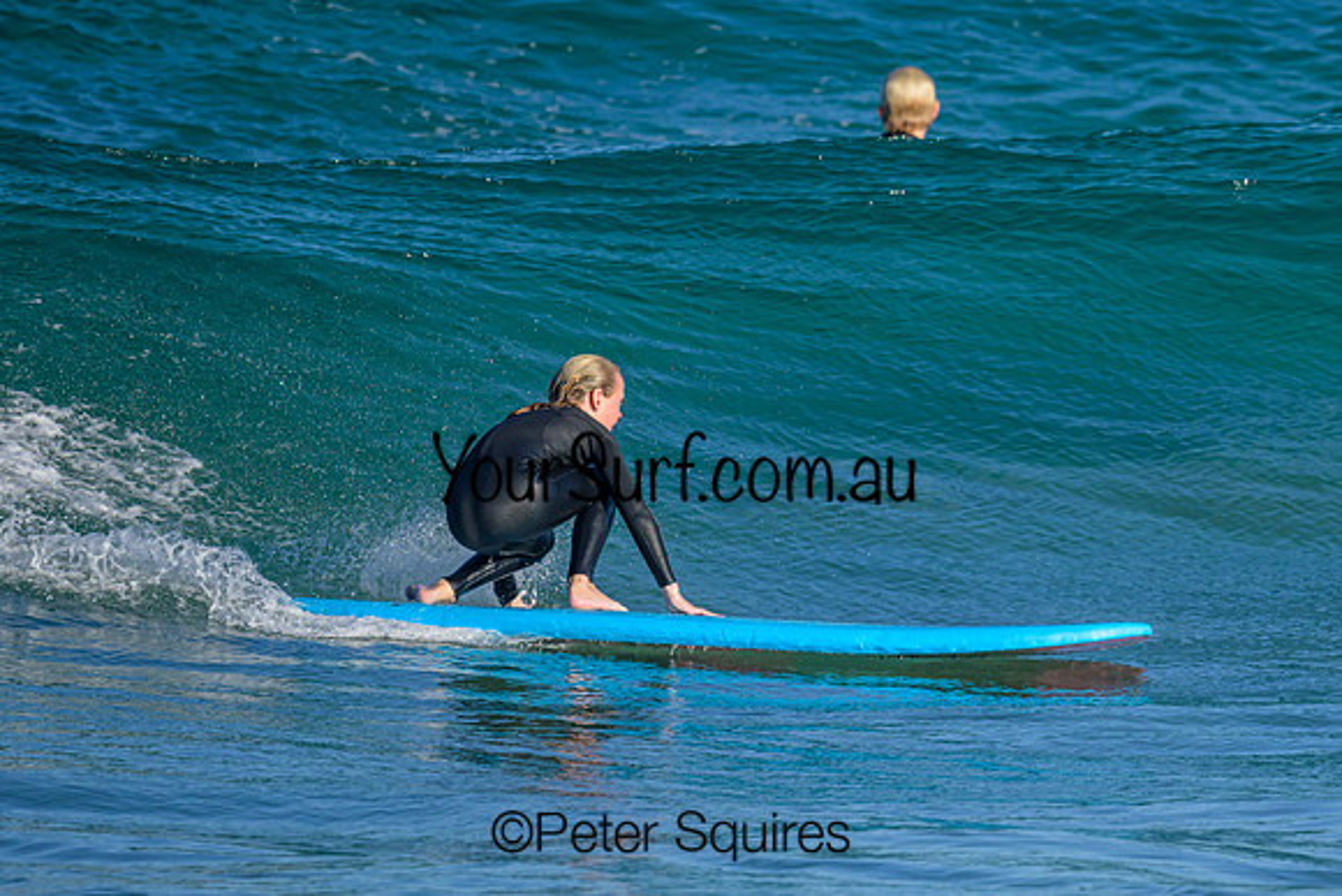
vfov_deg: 1.3
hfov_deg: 1.9
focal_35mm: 1099
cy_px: 487
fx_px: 40965
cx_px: 888
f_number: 8
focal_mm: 800
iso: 640
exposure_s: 1/2000
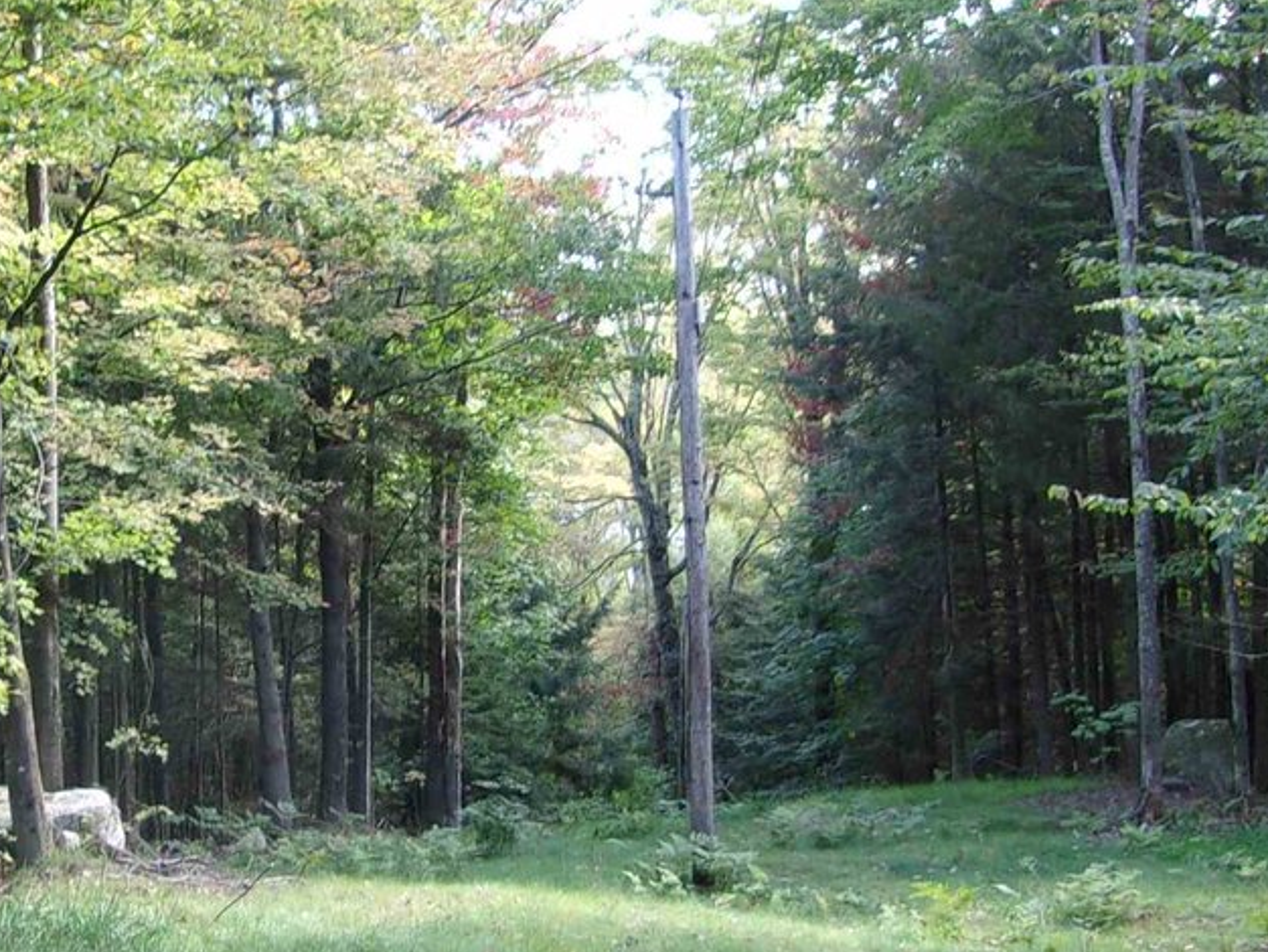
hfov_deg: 27.9
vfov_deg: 21.3
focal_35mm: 69
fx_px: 2528
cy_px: 596
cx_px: 375
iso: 85
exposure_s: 1/34
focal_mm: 4.9
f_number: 3
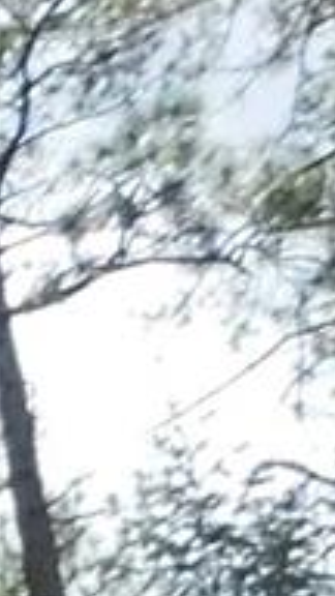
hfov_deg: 5.1
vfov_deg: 9.9
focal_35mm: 188
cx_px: -1343
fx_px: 2969
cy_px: 1496
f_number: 6
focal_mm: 4
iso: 800
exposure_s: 1/1250
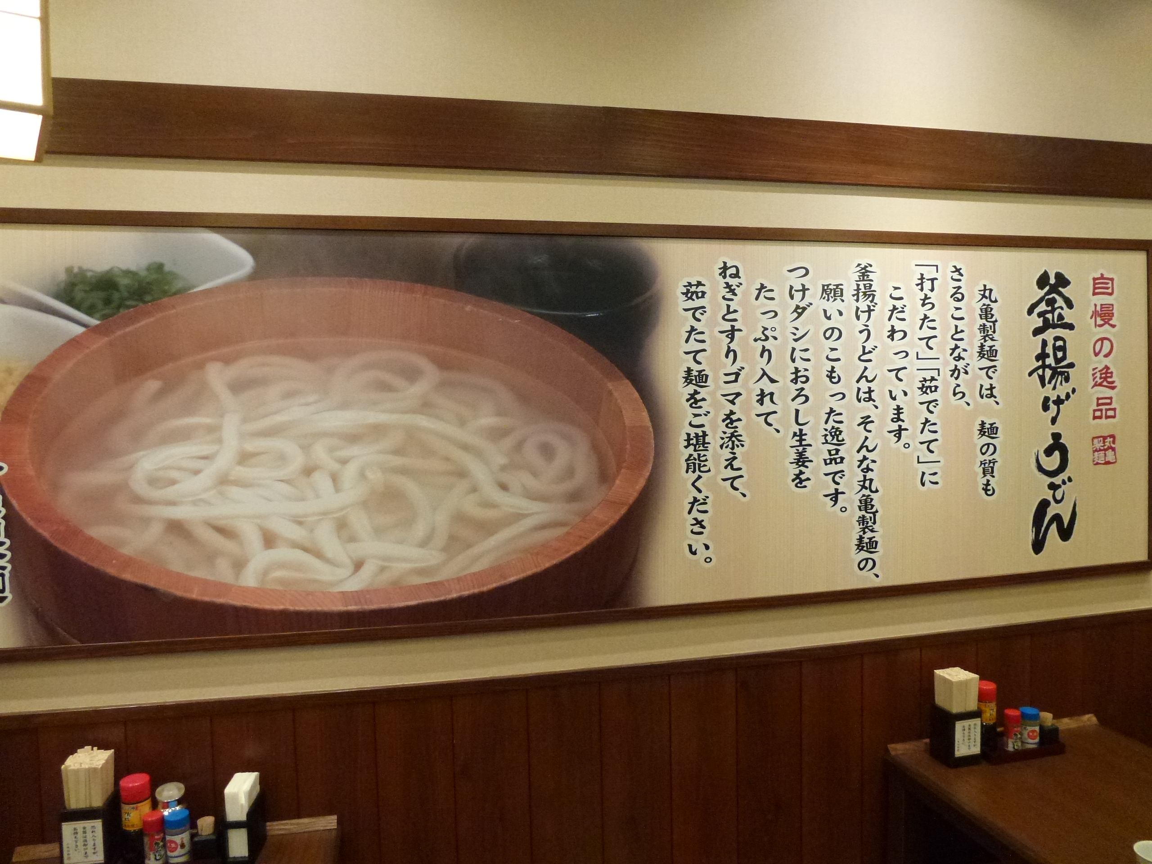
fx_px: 799
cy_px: 432
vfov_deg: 56.8
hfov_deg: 71.6
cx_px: 576
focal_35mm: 24
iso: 400
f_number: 3.3
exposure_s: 1/50
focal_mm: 4.3
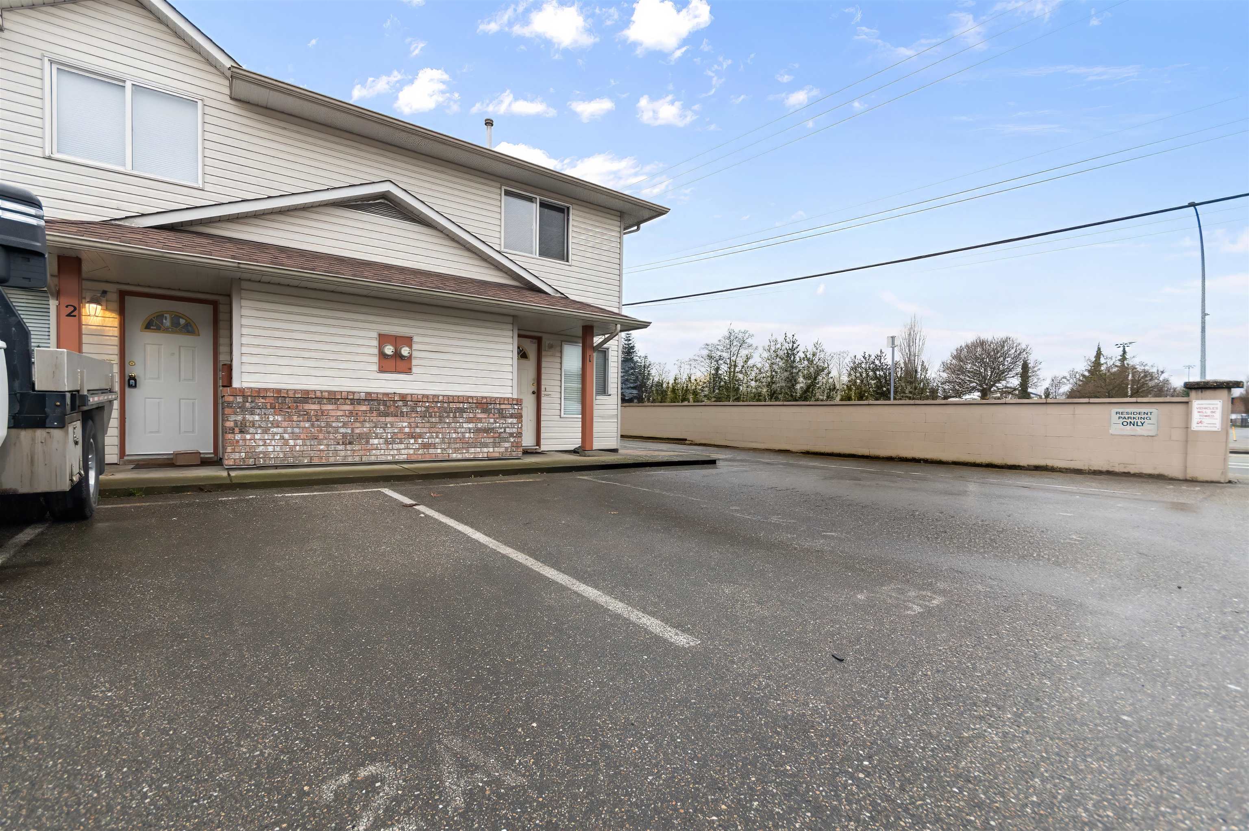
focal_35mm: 15
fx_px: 520
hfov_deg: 100.4
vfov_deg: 77.2
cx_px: 624
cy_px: 416
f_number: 7.1
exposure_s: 1/125
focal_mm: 10
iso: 250
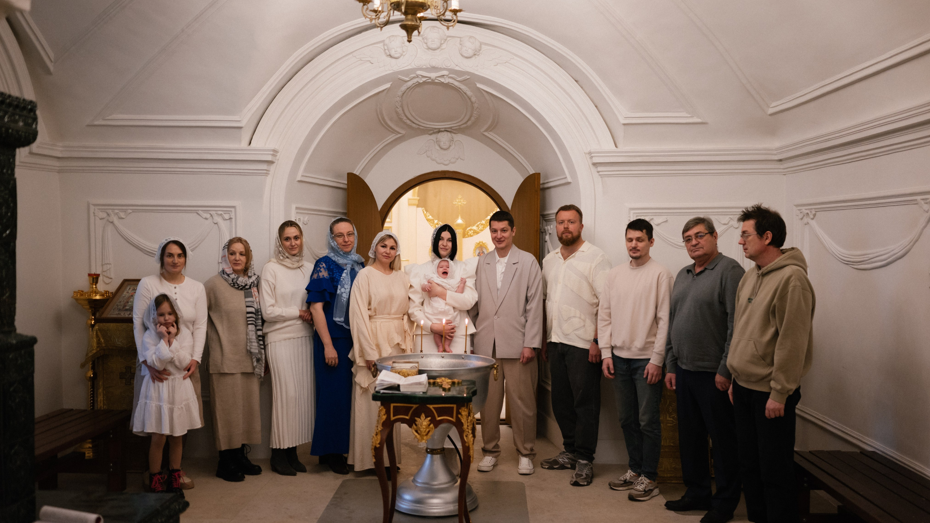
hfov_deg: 54.0
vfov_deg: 32.0
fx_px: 912
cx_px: 466
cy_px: 266
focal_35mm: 37
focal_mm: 35
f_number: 1.8
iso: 1000
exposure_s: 1/250
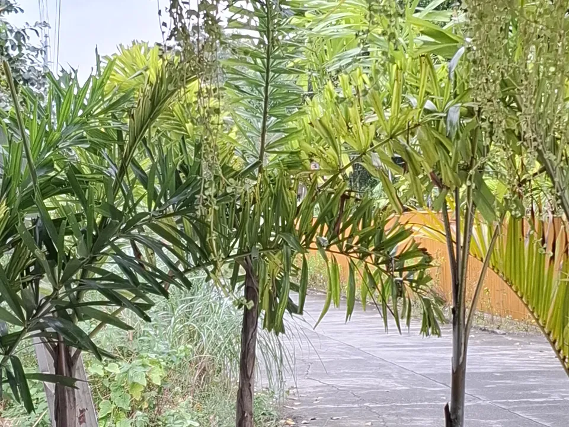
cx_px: 284
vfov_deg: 58.9
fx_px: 378
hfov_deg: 73.9
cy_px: 214
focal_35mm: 23
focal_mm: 5.54
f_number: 1.8
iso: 50
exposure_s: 1/163
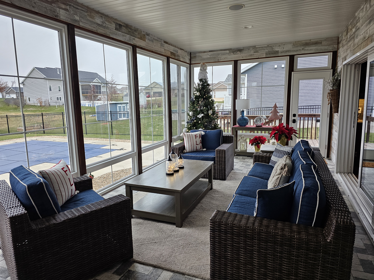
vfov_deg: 58.9
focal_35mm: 23
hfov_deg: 73.9
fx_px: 248
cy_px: 140
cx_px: 187
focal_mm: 6.3
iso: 125
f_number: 1.7
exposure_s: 1/120
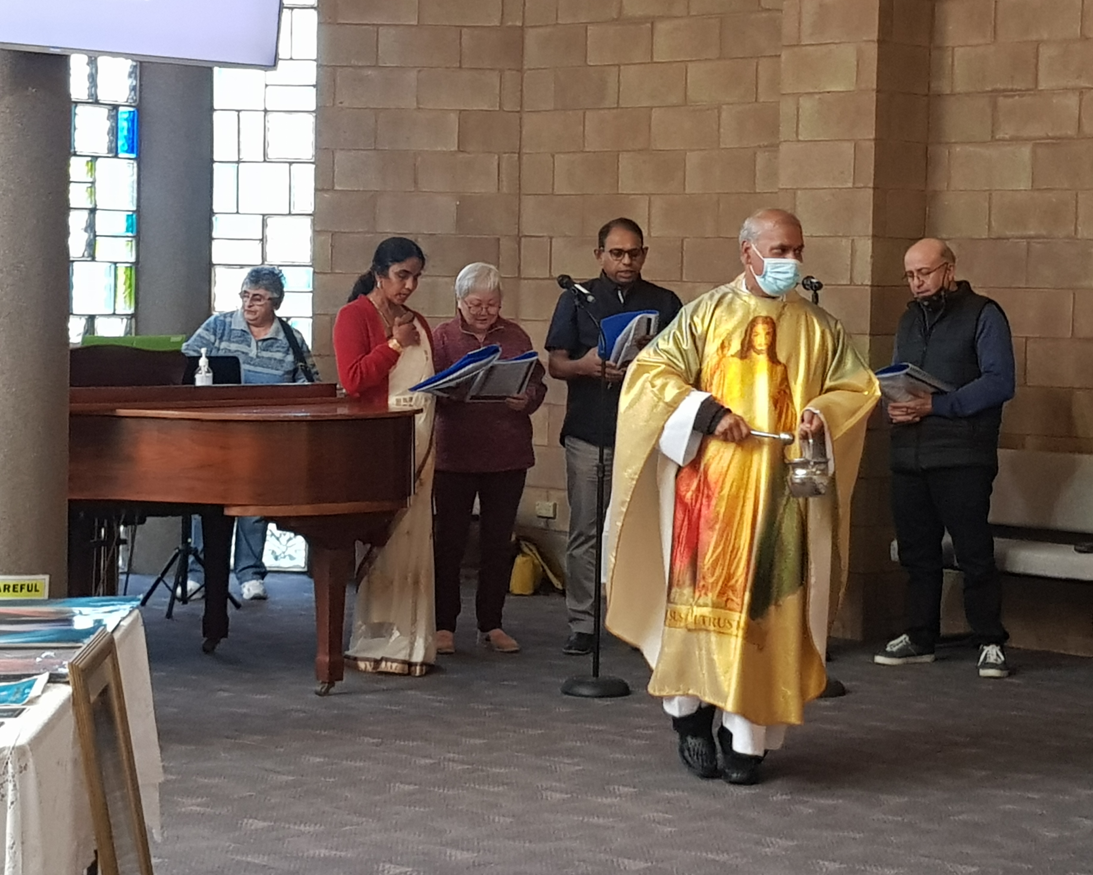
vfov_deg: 51.5
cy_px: 439
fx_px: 906
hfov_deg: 62.2
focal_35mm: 28
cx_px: 538
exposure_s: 1/100
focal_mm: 4.2
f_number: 1.7
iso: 160
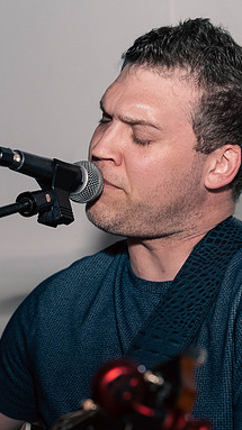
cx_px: 91
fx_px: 1143
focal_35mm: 100
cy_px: 215
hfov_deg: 12.1
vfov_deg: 21.4
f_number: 4.5
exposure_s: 1/160
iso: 4000
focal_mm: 63
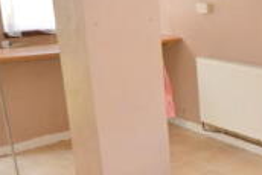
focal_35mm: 57
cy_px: 94
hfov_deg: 29.9
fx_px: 415
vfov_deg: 23.8
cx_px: 316
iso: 400
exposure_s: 1/80
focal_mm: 10
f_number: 4.5
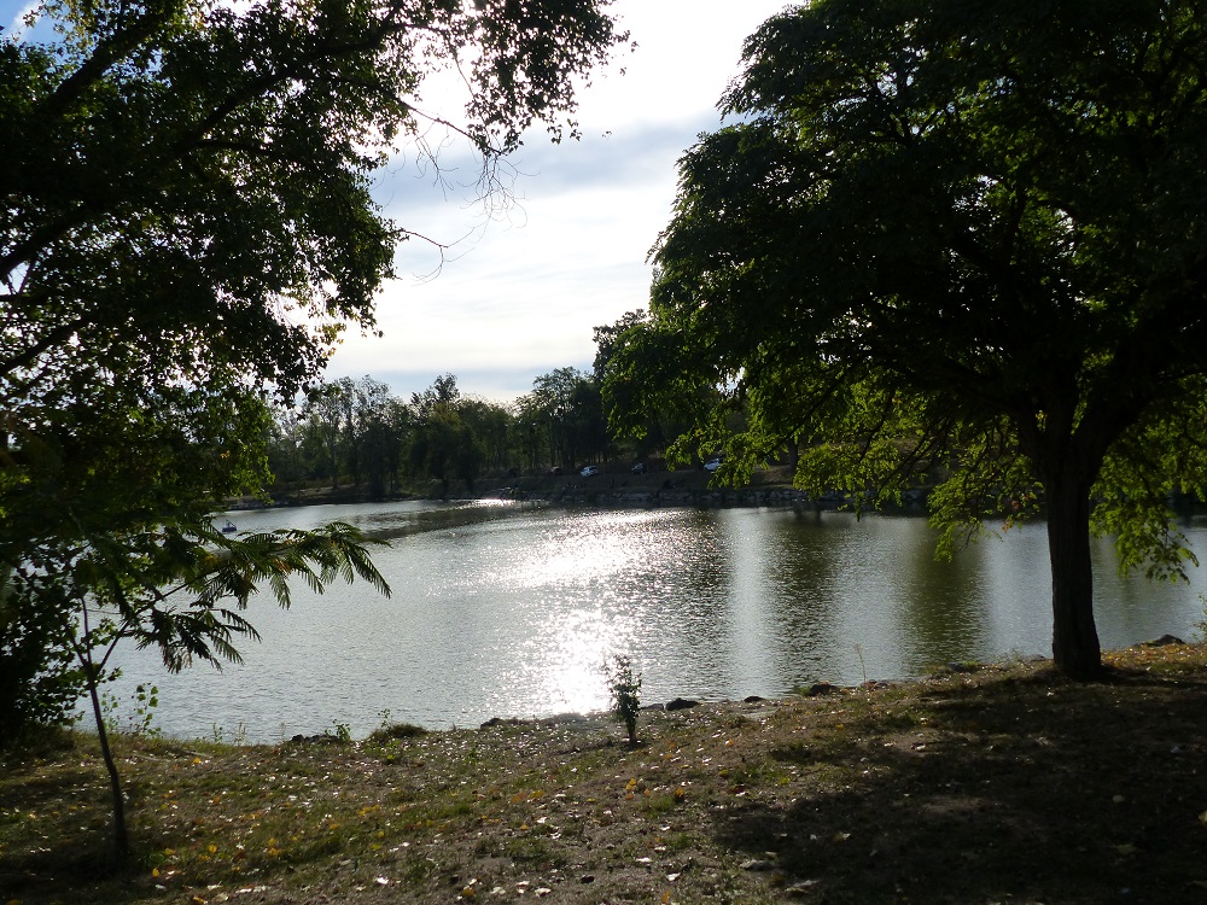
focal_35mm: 30
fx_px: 1046
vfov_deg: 46.8
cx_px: 604
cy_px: 452
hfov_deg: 60.0
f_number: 4
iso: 160
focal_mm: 5.5
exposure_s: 1/2000
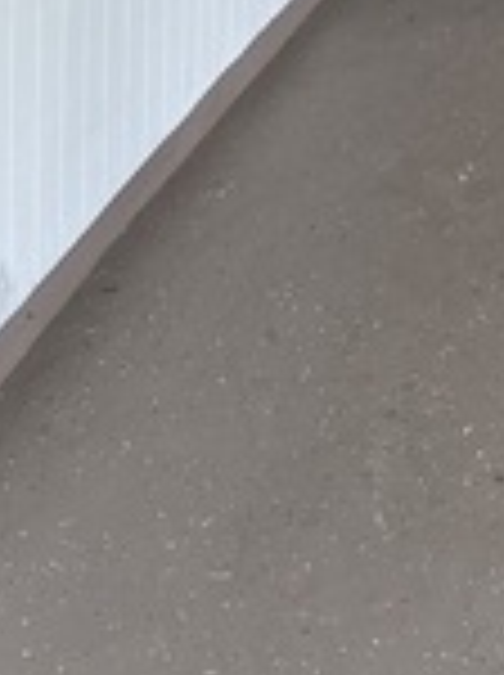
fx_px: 2258
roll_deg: +0.2
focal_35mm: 116
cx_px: 932
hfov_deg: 11.7
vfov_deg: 14.1
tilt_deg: +0.2
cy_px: -704
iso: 80
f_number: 1.6
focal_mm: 4.2
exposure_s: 1/120
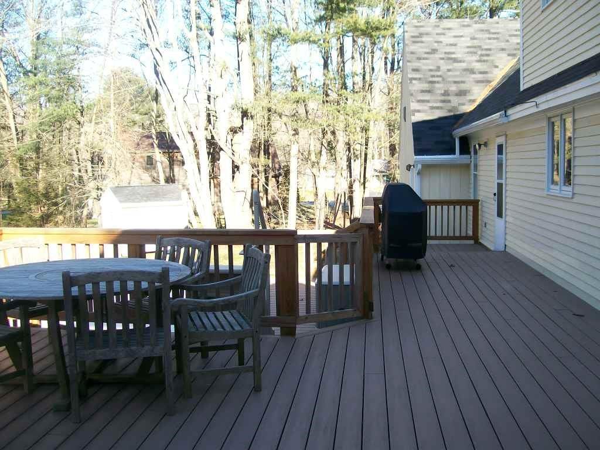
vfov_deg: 39.7
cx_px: 300
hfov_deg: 51.4
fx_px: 624
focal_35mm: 36
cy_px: 225
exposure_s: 1/281
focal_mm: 6
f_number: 2.7
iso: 80
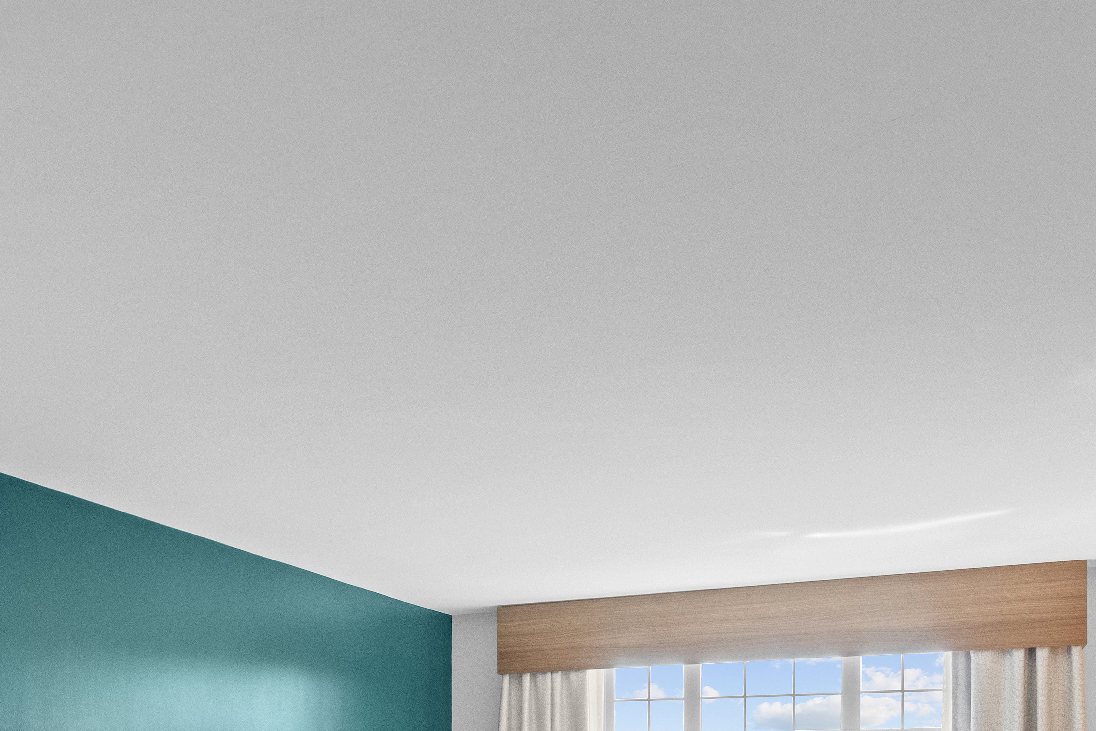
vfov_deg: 32.5
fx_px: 1065
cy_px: 834
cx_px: 356
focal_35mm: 35
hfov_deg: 53.3
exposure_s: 1/4
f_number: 11
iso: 500
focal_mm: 10
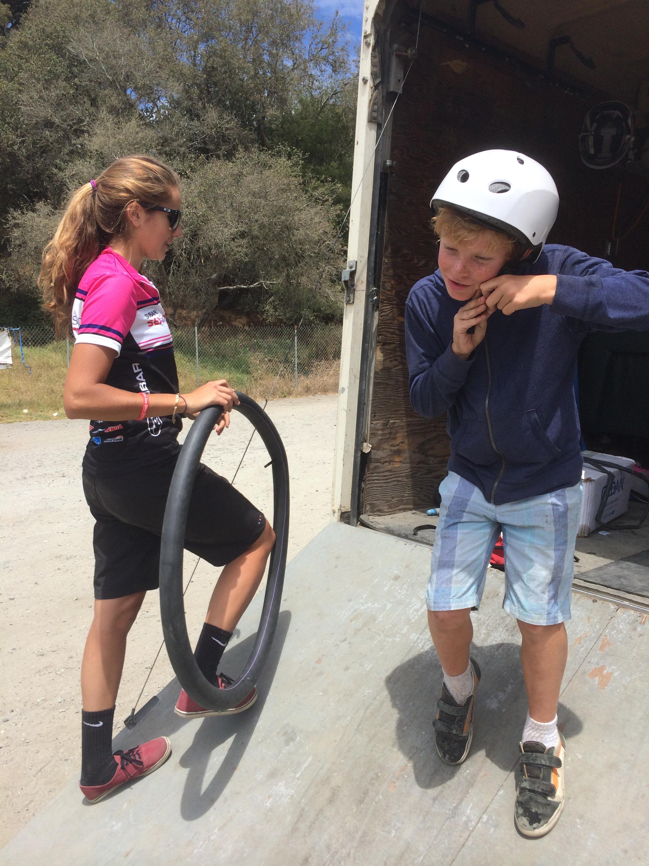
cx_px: 324
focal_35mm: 30
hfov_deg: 46.8
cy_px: 433
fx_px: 750
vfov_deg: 60.0
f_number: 2.2
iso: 40
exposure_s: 1/2564
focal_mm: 4.12
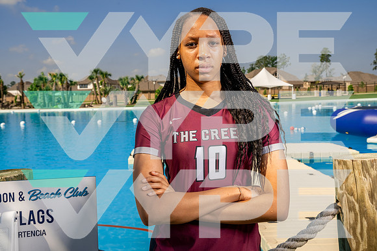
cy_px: 126
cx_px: 188
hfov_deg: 46.4
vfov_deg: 31.9
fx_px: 440
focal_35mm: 42
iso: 100
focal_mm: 42
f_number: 10
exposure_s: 1/250
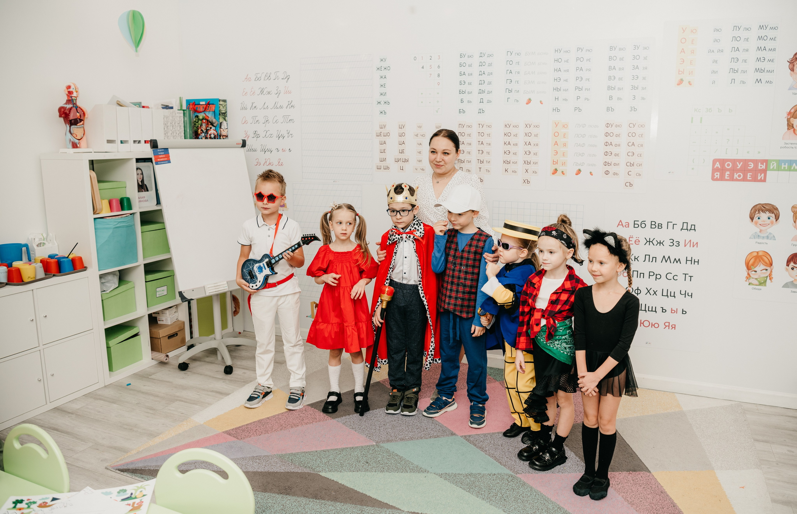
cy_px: 259
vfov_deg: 49.5
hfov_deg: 71.1
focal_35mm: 25
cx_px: 418
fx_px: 557
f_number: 4
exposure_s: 1/160
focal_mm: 24
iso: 160
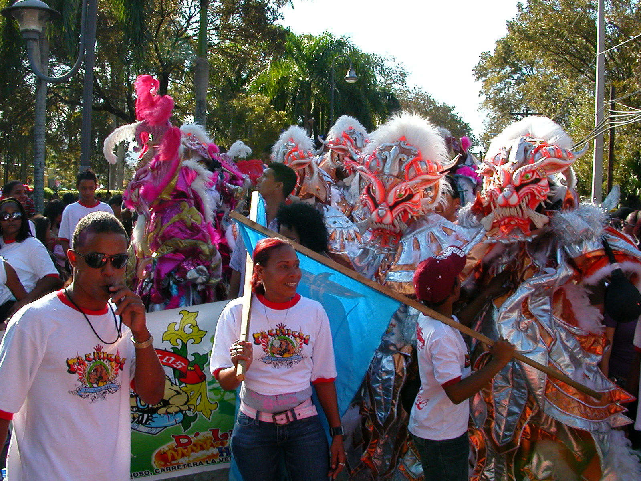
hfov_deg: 50.1
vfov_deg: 38.7
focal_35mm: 37
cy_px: 240
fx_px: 685
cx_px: 320
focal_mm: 5.6
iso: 100
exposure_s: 1/215
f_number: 4.5
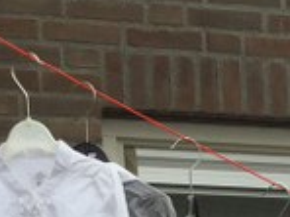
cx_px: 494
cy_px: 698
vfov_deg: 6.6
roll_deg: -0.1
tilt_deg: -6.5
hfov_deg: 9.4
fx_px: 1684
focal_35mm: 201
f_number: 2.2
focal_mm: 4.15
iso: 32
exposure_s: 1/549
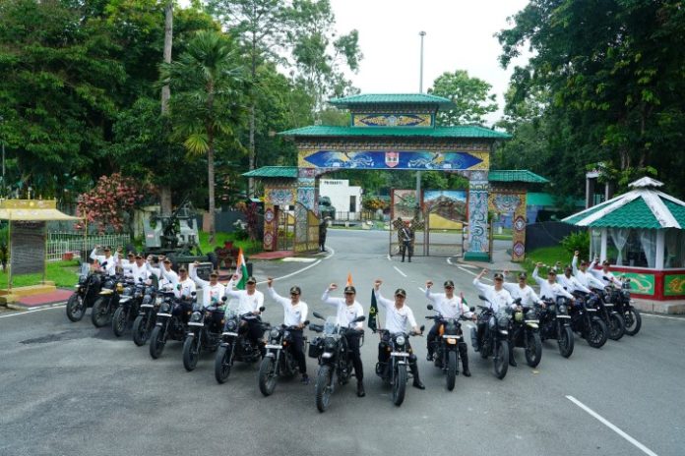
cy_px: 228
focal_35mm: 33
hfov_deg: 57.2
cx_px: 342
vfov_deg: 40.0
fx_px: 628
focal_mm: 33
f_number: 8
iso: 320
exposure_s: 1/200
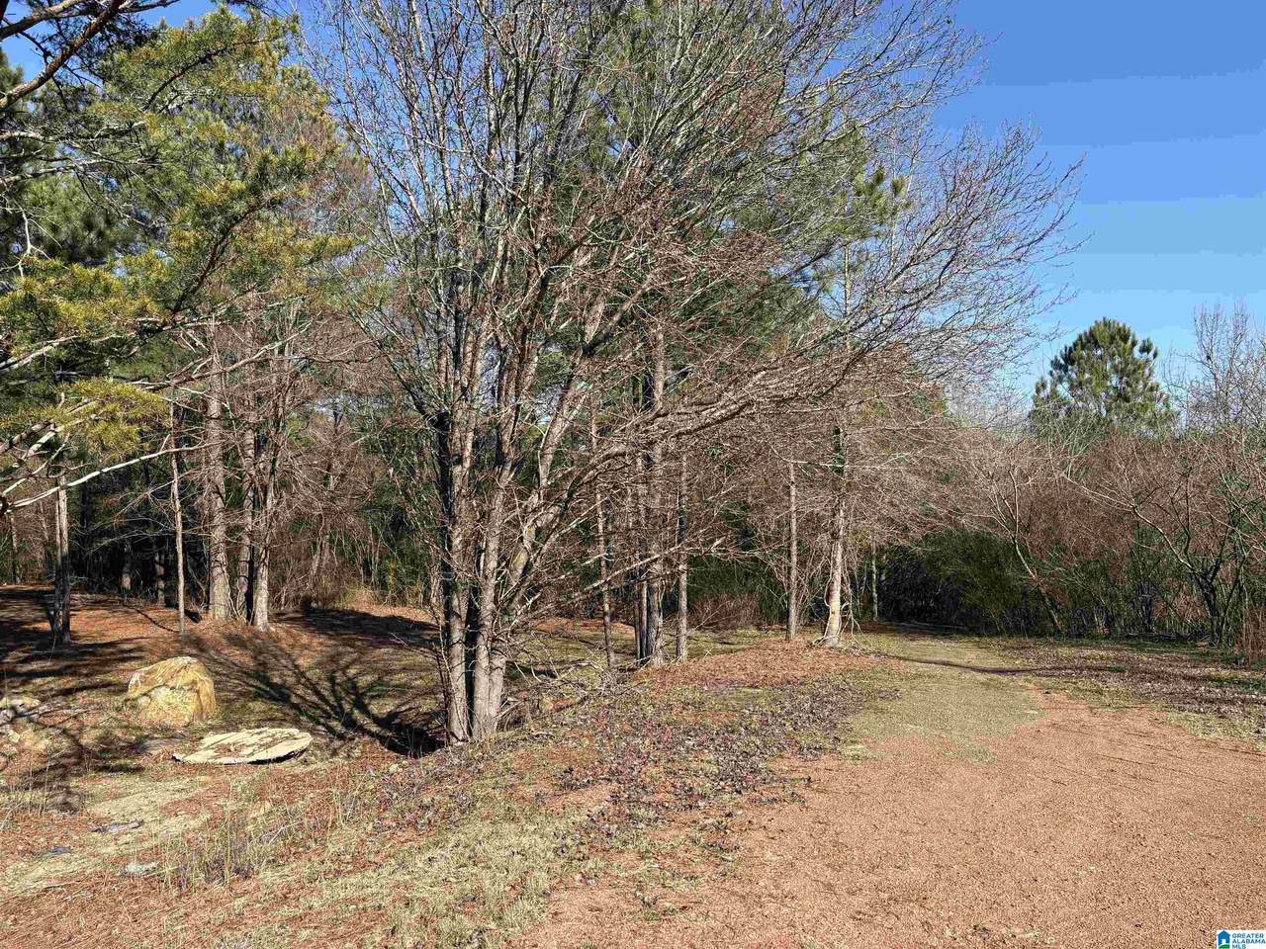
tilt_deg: +4.1
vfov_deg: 53.1
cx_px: 633
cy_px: 474
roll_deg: +1.1
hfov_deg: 67.3
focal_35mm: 26
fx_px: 951
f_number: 1.6
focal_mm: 5.96
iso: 50
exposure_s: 1/1799
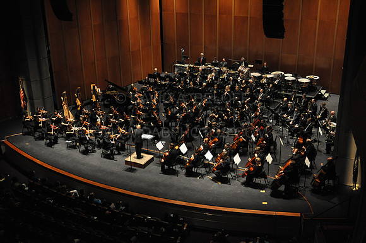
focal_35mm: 44
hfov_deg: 45.0
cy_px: 122
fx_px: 442
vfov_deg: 30.8
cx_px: 183
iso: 1600
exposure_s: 1/250
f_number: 2.8
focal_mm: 29
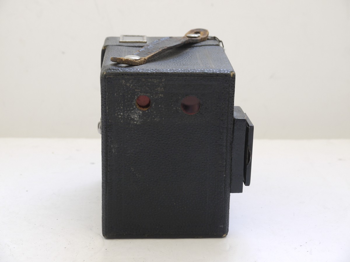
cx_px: 175
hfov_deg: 23.3
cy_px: 131
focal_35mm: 84
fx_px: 849
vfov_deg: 17.6
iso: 400
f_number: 10
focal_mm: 42
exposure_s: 1/6
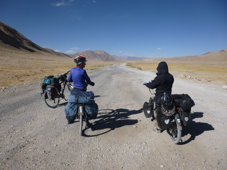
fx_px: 164
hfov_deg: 69.4
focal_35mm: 25
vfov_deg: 54.9
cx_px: 114
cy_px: 85
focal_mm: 4.5
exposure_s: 1/200
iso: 100
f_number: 9
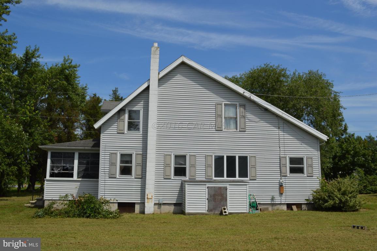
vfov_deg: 39.9
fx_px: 345
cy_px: 126
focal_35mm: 33
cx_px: 188
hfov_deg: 57.3
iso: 100
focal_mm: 22
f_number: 10
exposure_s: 1/400
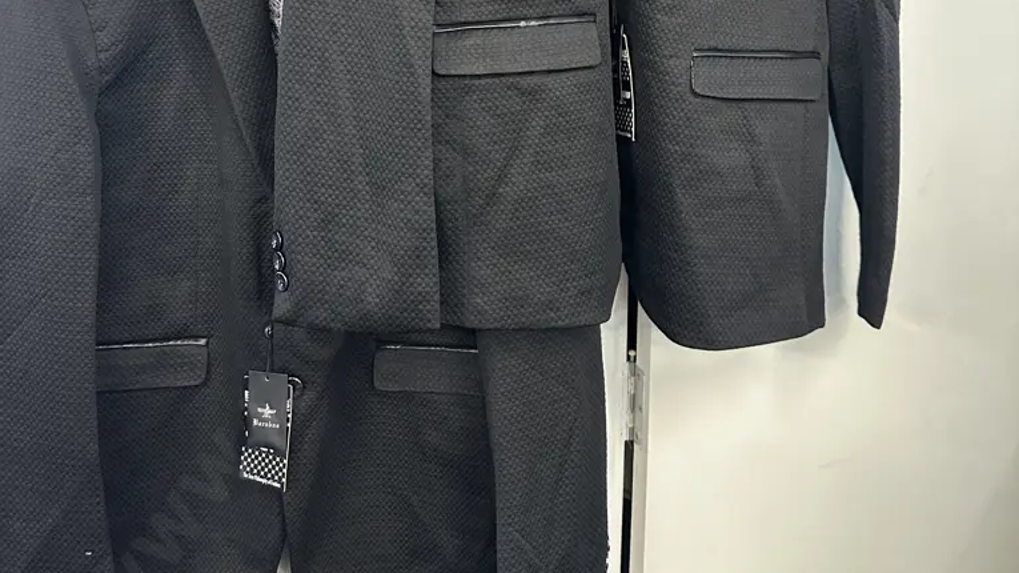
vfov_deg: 32.3
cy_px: 77
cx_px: 510
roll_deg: -1.3
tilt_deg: -6.9
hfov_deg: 56.6
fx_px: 946
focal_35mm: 35
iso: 500
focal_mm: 6.86
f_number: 1.78
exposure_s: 1/50
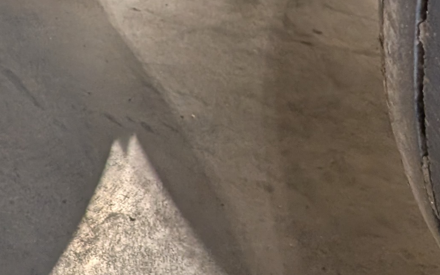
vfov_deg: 11.3
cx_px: 192
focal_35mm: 100
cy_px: -346
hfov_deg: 20.8
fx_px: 1199
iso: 118
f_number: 1.68
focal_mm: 6.9
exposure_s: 1/43.8
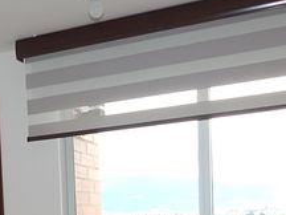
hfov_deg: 25.0
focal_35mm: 71
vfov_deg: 19.5
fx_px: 587
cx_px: -46
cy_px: 259
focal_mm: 4
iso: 125
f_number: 3
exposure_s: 1/200
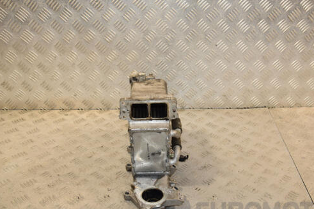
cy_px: 127
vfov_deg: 30.4
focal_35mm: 44
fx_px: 384
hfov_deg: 44.3
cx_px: 184
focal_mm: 24
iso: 800
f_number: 7.1
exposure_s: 1/200
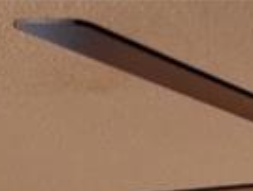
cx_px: 219
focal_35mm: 198
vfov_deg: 6.3
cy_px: 724
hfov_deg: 9.9
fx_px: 1450
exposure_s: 1/60
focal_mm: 5.4
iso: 250
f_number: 1.8
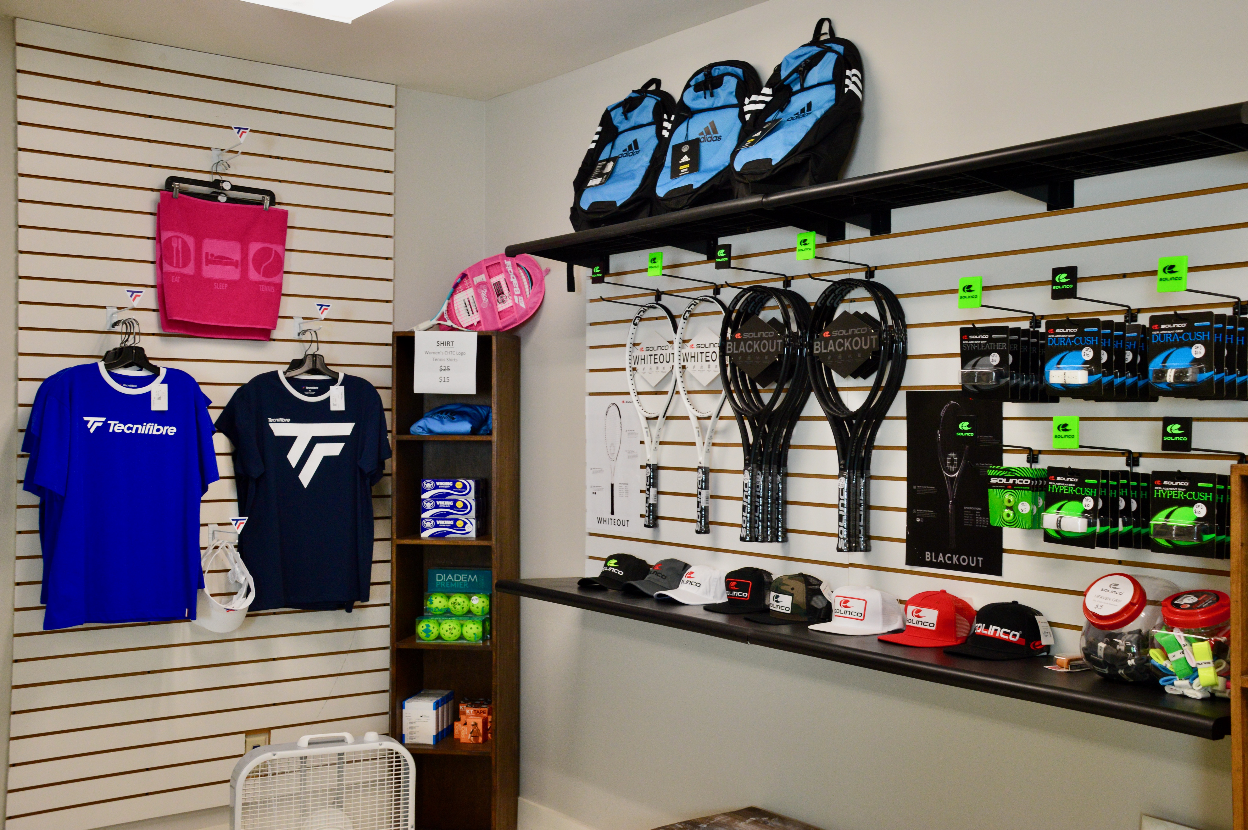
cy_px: 415
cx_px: 624
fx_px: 1351
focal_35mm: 39
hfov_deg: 49.6
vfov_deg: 34.1
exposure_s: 1/60
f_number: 5
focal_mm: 26
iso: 800
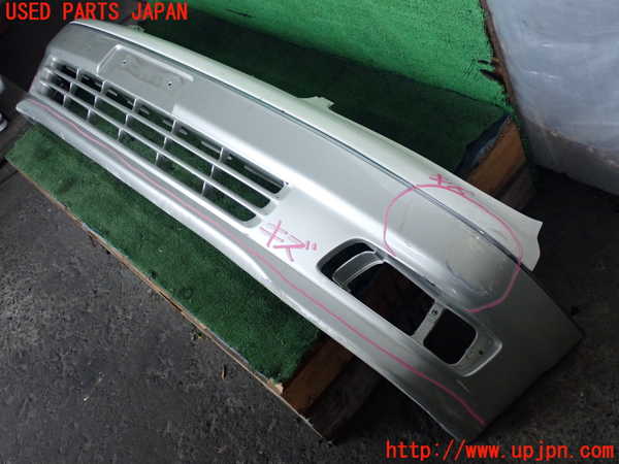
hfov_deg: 45.8
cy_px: 232
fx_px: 733
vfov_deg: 35.1
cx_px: 310
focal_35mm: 41
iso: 500
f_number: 2.8
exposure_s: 1/125
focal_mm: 7.31
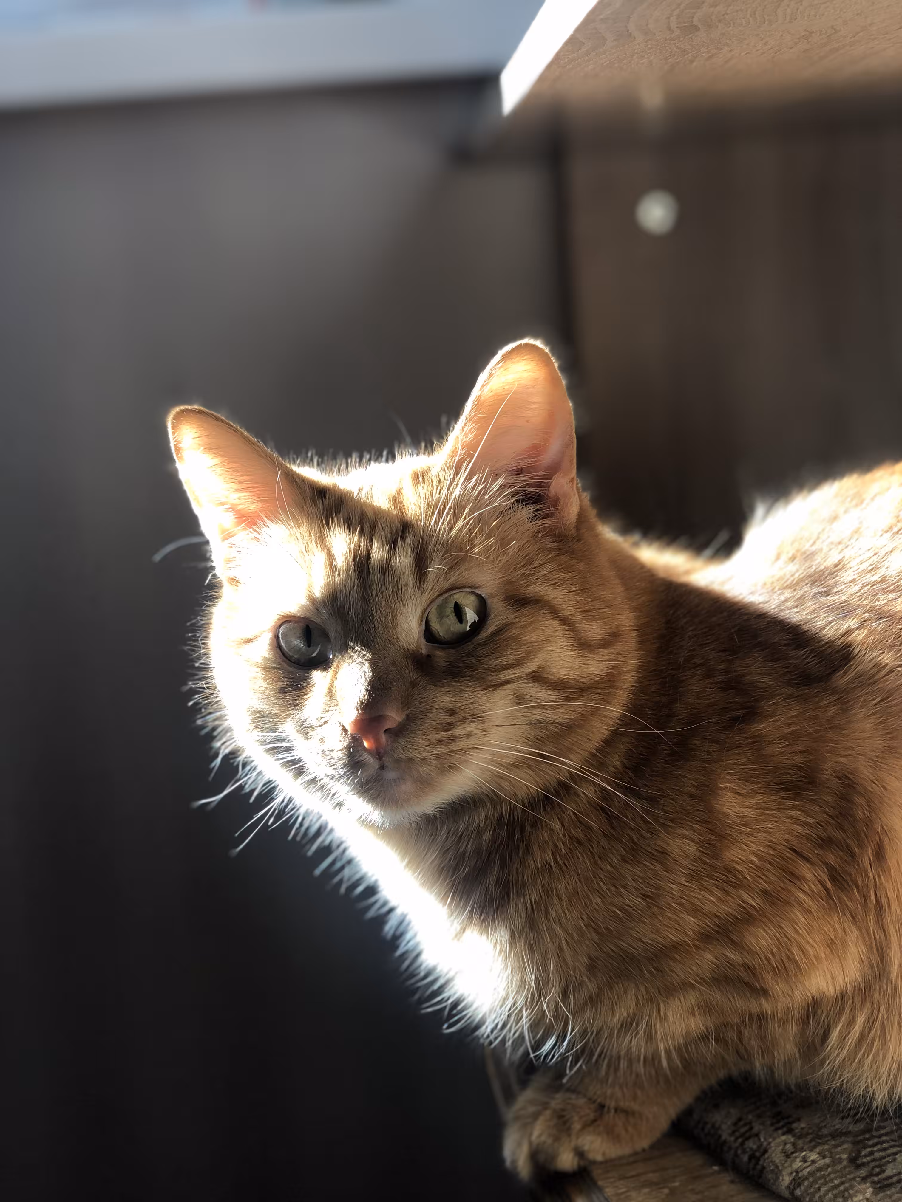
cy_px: 601
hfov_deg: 28.0
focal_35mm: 52
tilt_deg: -9.9
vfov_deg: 36.8
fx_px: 1807
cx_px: 451
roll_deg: +4.5
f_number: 2.4
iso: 25
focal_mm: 6
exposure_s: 1/60
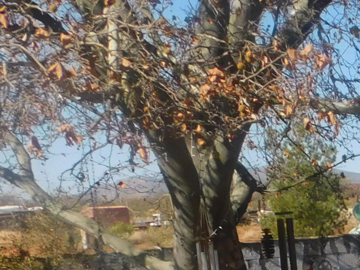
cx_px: 747
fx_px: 1311
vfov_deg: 11.3
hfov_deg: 13.2
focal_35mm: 126
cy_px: 413
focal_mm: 5.3
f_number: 3.2
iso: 125
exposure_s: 1/1250
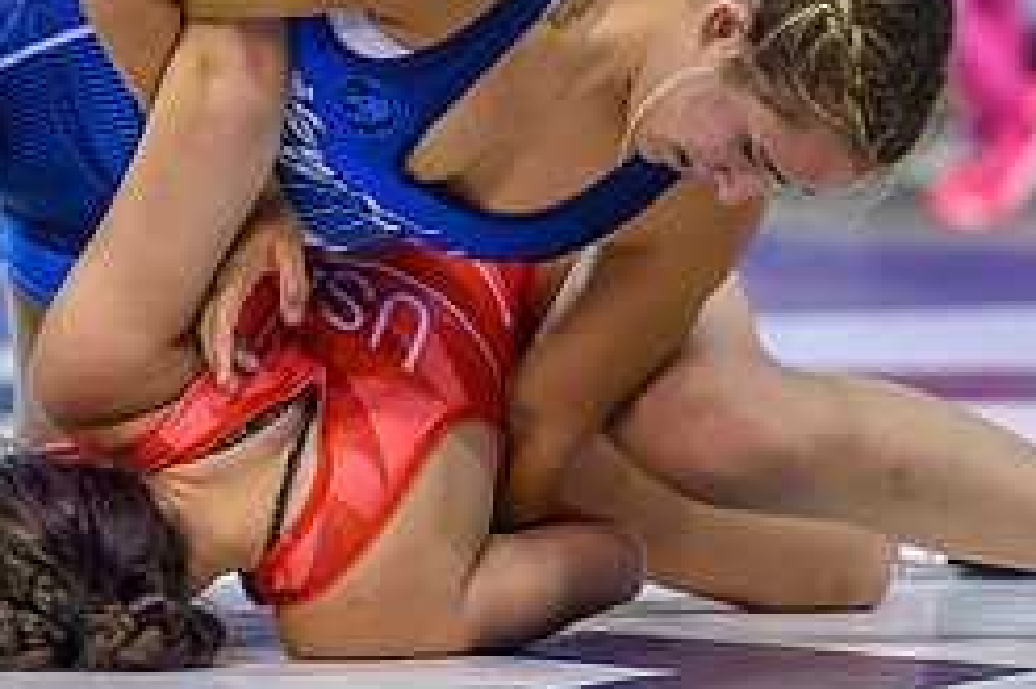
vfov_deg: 4.1
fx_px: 9691
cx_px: 277
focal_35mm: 337
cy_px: 395
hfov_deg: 6.1
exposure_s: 1/800
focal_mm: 125
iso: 2500
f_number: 2.8
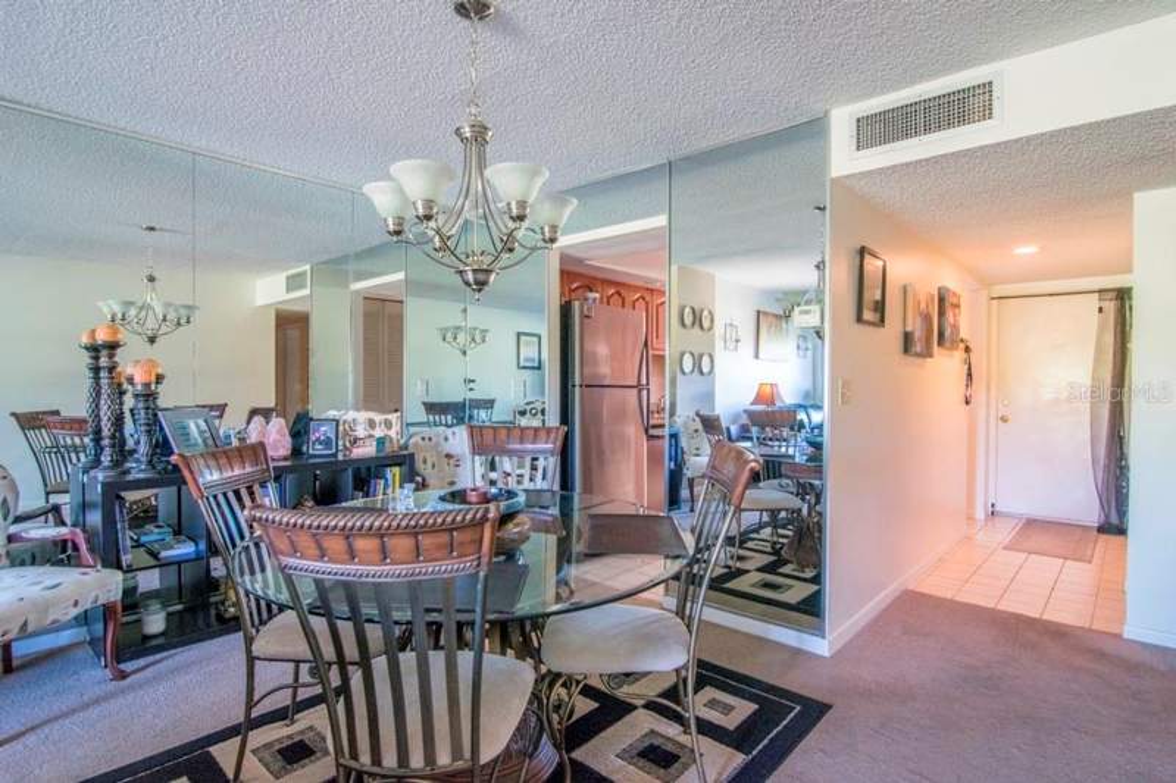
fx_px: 588
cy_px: 392
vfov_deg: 67.4
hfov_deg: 90.0
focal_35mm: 18
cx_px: 588
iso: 640
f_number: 7.1
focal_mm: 12
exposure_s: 1/6
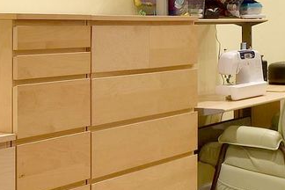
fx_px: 712
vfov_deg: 15.1
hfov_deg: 21.1
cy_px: 35
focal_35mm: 90
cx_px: 337
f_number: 8
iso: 200
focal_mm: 12
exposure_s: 1/3
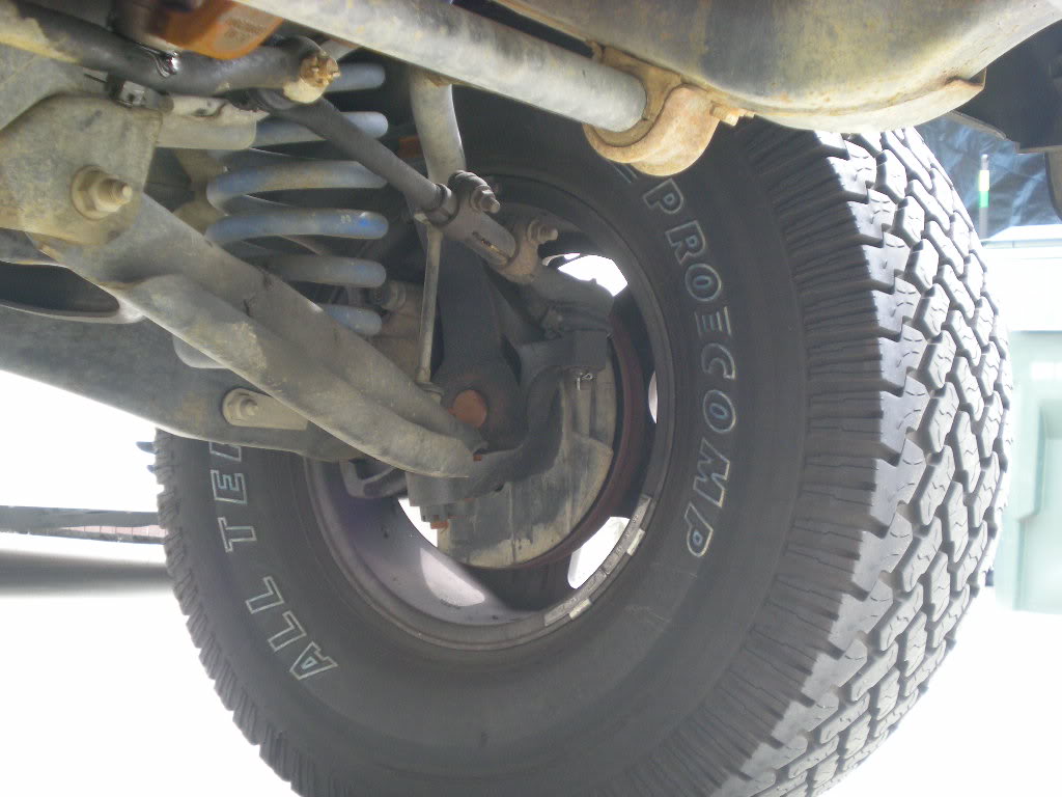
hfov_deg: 34.3
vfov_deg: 26.1
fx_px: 1718
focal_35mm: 56
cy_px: 398
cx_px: 531
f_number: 3.9
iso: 200
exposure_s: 1/51
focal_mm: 9.3
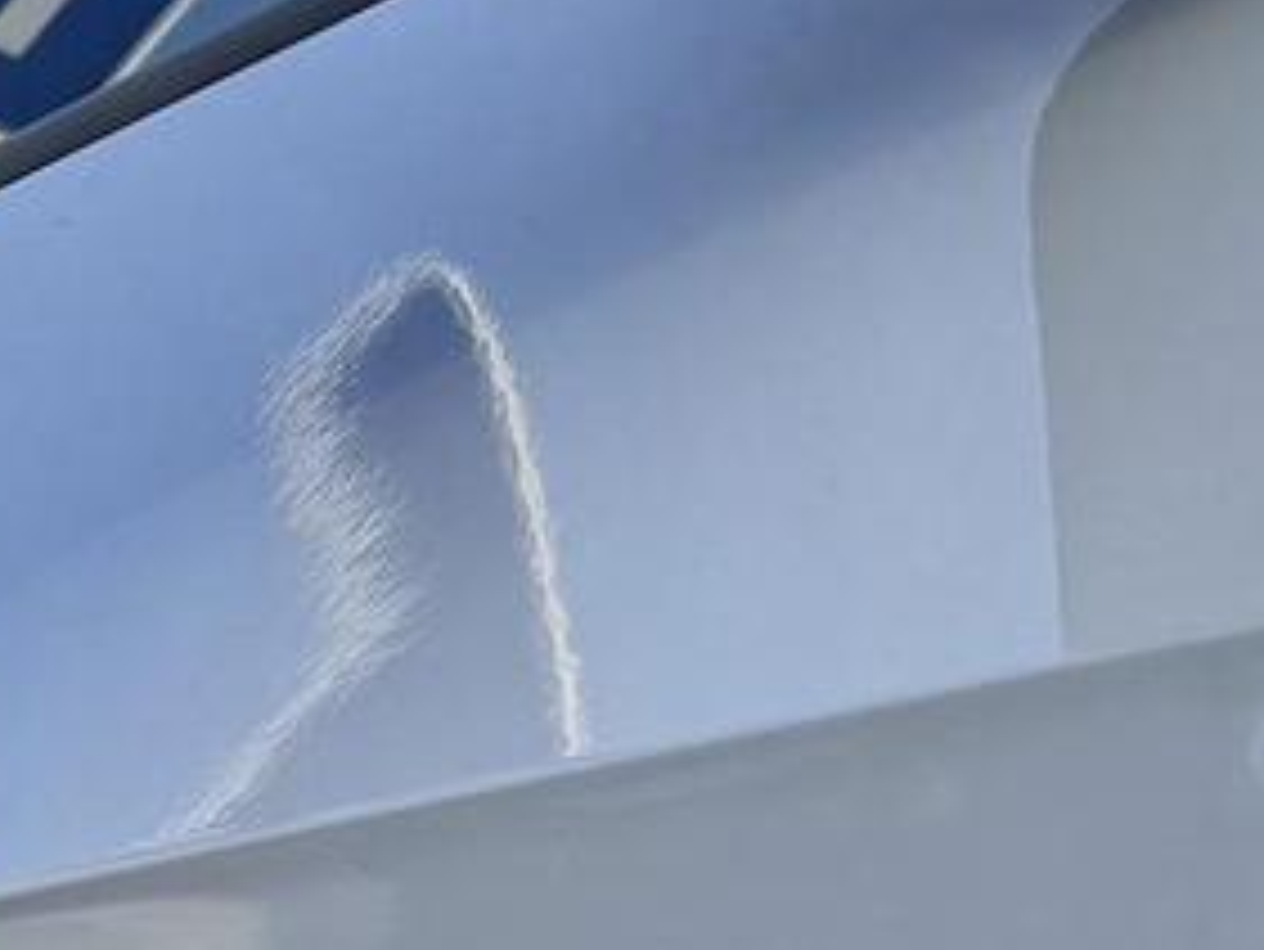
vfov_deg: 8.9
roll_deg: -1.2
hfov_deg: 10.5
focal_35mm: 164
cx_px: -1646
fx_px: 5991
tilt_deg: +6.8
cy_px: 1261
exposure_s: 1/1285
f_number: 1.78
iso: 80
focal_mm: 6.76
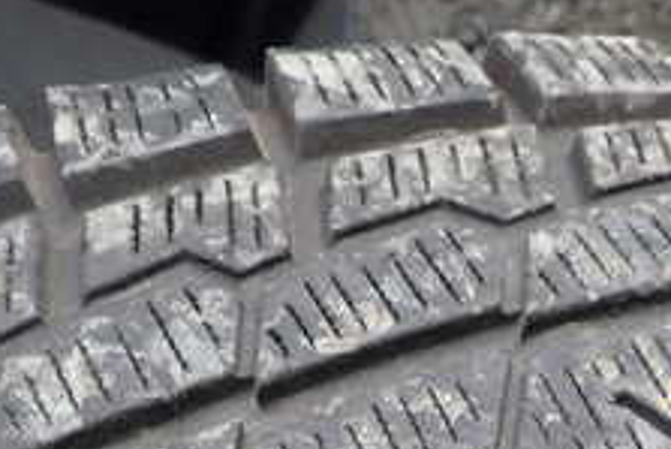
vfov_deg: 18.1
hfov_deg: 26.5
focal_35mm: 70
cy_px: 594
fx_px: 1306
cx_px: 740
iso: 100
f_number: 2.8
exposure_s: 1/640
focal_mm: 4.5
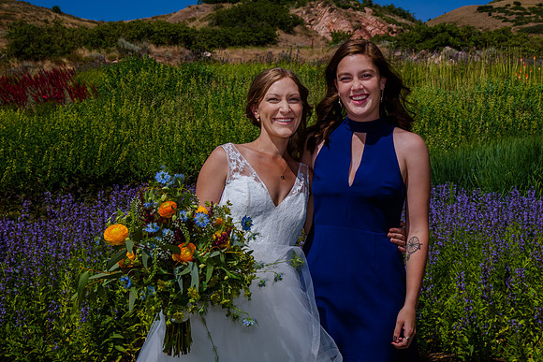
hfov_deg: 29.3
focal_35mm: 69
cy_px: 148
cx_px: 321
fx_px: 1035
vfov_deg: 19.8
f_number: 16
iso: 200
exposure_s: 1/200
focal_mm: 58
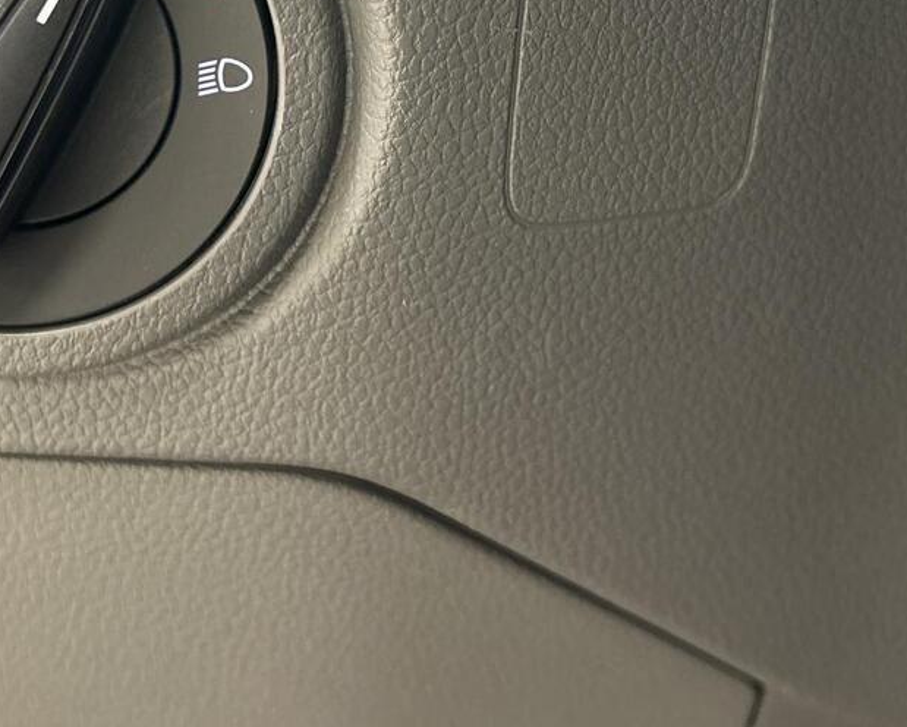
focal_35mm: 59
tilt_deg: -3.0
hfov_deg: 31.9
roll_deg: -0.5
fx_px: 1585
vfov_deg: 24.5
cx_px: 390
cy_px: -16
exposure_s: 1/50
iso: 500
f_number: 1.5
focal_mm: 5.7
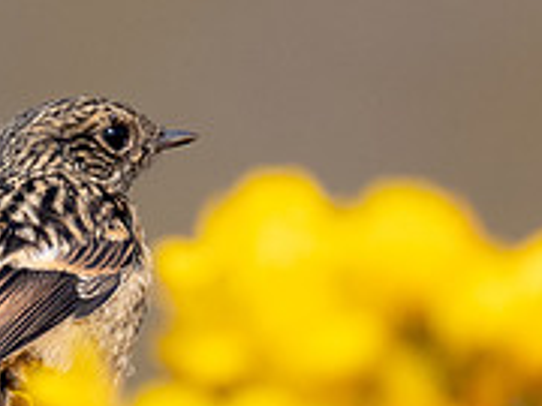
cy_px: 30
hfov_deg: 0.6
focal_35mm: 3522
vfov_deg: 0.4
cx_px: 165
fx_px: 55146
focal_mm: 300
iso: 200
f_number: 5.6
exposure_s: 1/1250
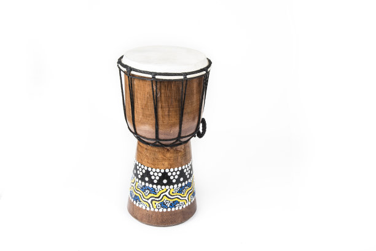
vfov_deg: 28.1
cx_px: 188
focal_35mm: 48
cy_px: 126
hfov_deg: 41.1
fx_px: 502
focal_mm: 48
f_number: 14
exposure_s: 1/125
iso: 100
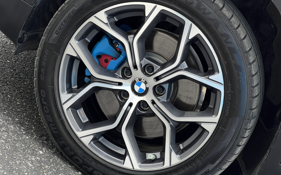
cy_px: 82
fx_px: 628
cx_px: 140
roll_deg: -29.4
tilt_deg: -18.5
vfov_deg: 15.9
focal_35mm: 82
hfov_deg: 25.2
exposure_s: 1/99
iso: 32
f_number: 2.8
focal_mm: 9
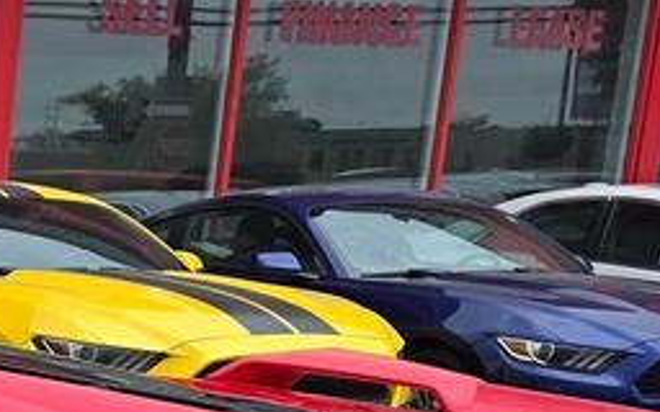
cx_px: -699
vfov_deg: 10.0
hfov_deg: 14.1
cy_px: 821
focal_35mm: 122
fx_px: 2194
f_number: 1.7
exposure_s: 1/359
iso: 25
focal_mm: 6.3
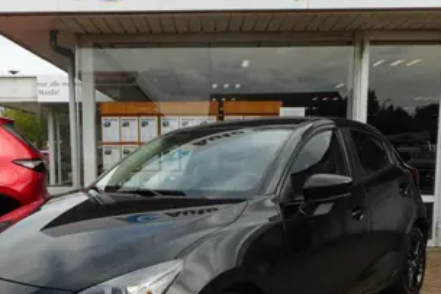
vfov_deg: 32.0
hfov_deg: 47.2
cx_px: 187
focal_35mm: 41
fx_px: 502
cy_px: 222
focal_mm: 4.5
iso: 80
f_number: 3.7
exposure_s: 1/400
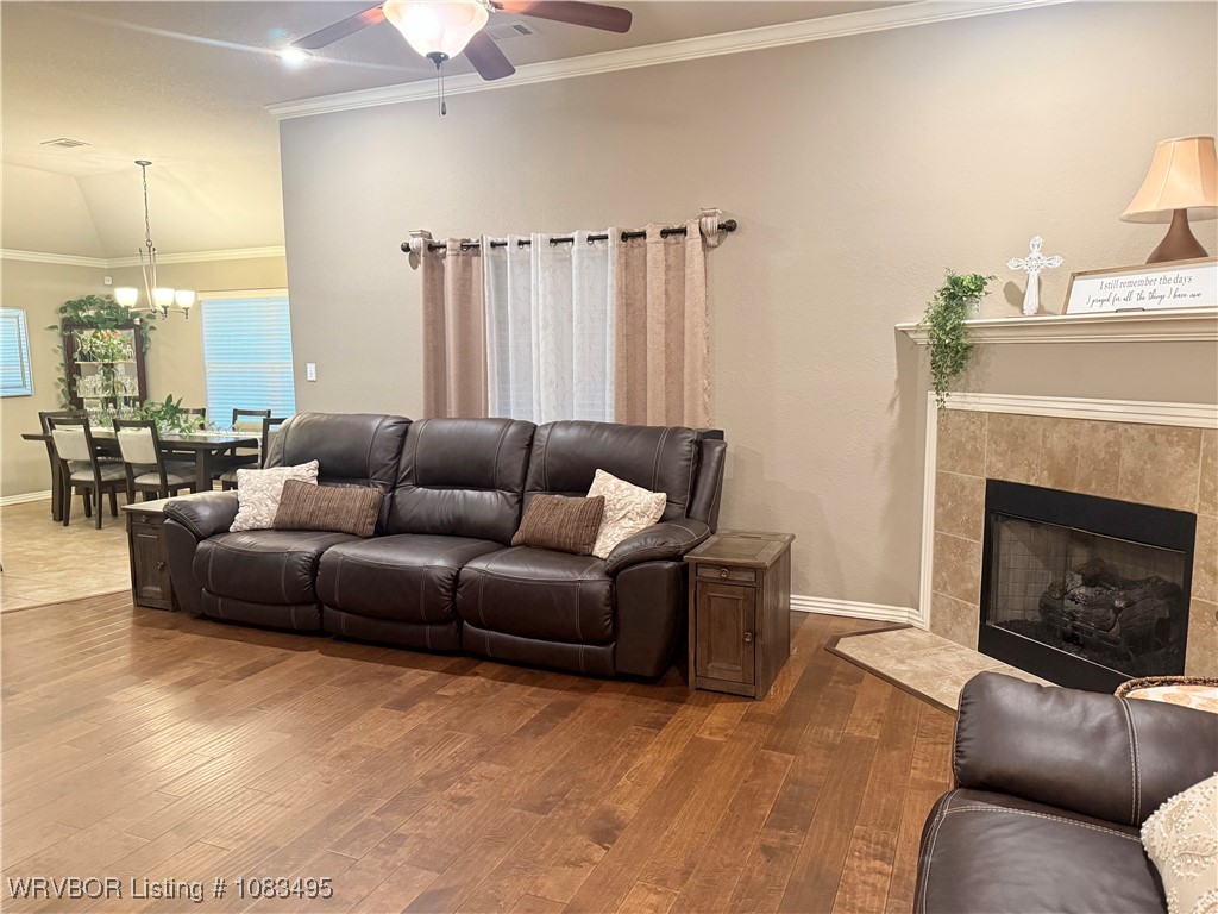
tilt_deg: -6.8
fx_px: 844
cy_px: 457
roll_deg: +0.0
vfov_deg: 56.8
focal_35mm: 24
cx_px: 609
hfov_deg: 71.6
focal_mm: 6.76
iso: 500
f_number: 1.78
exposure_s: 1/60
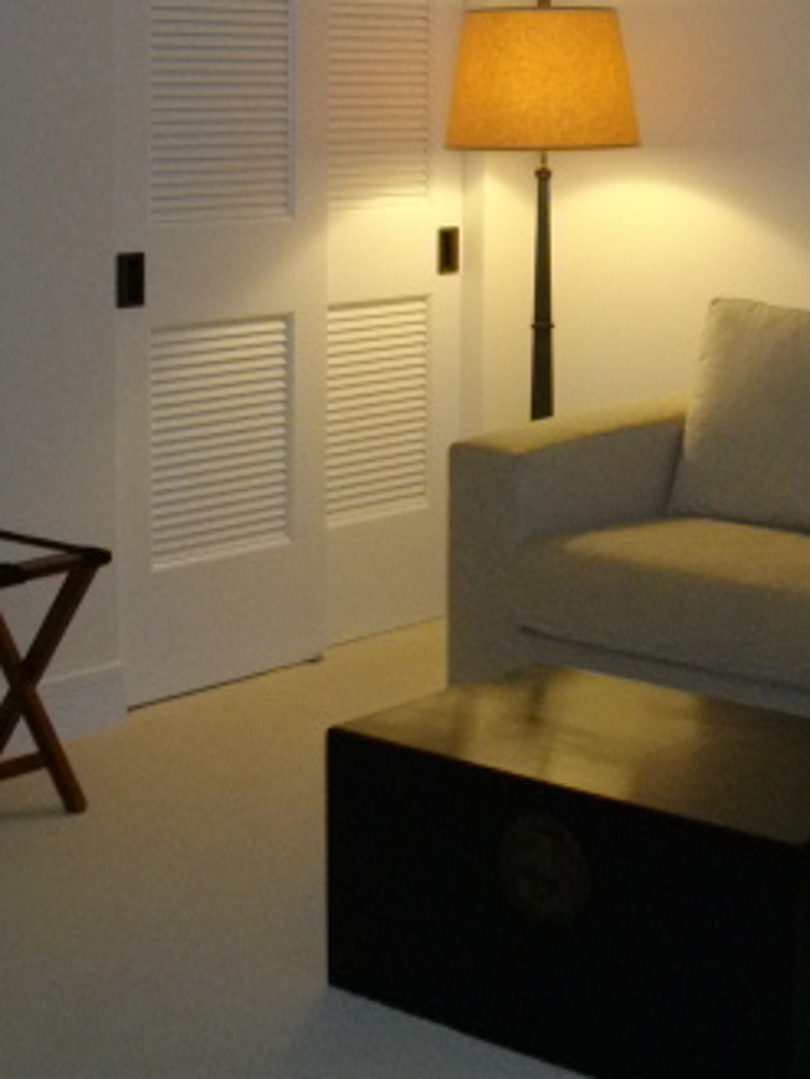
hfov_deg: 20.4
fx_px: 2245
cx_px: 518
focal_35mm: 72
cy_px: 361
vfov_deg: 26.9
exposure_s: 1/50
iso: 311
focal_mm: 6.2
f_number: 2.8
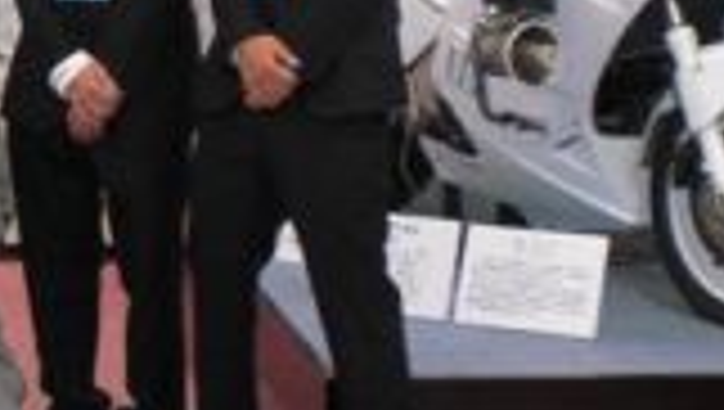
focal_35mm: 115
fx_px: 2210
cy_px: -18
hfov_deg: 18.2
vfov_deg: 10.5
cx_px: 22
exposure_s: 1/60
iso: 200
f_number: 3.1
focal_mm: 6.3
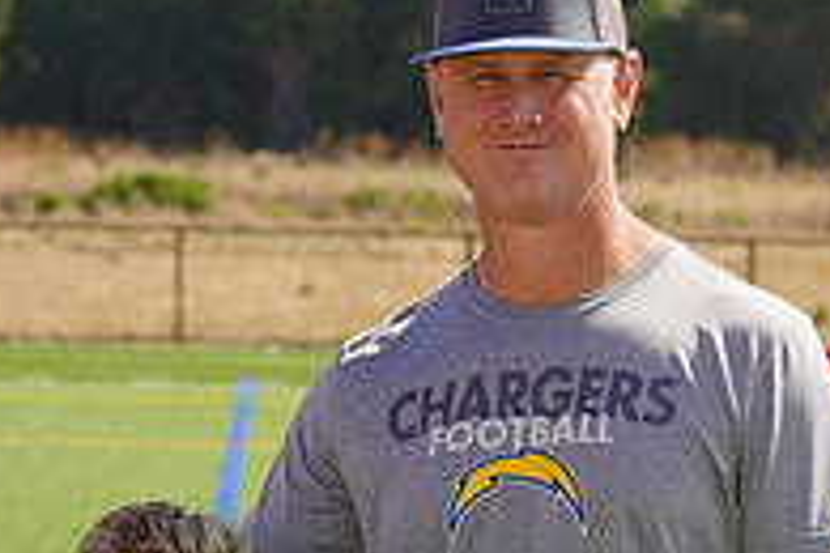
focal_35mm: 312
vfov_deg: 4.4
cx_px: 481
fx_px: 7193
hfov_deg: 6.6
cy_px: 940
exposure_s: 1/250
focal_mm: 105
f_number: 9
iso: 100
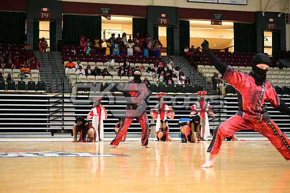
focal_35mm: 70
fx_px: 564
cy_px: 96
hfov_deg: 28.9
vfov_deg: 19.4
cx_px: 145
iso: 6400
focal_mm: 70
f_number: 3.2
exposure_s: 1/1000
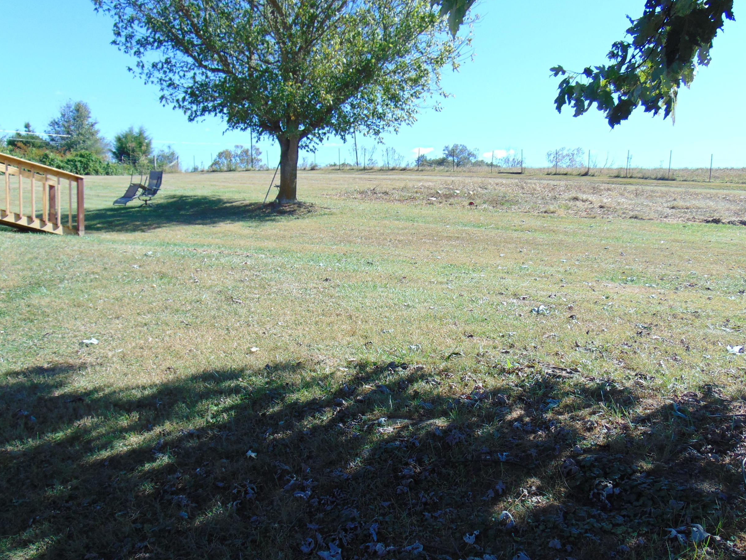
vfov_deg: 45.1
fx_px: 668
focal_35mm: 31
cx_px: 387
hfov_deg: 58.3
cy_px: 346
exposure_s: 1/500
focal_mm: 4.5
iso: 80
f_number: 3
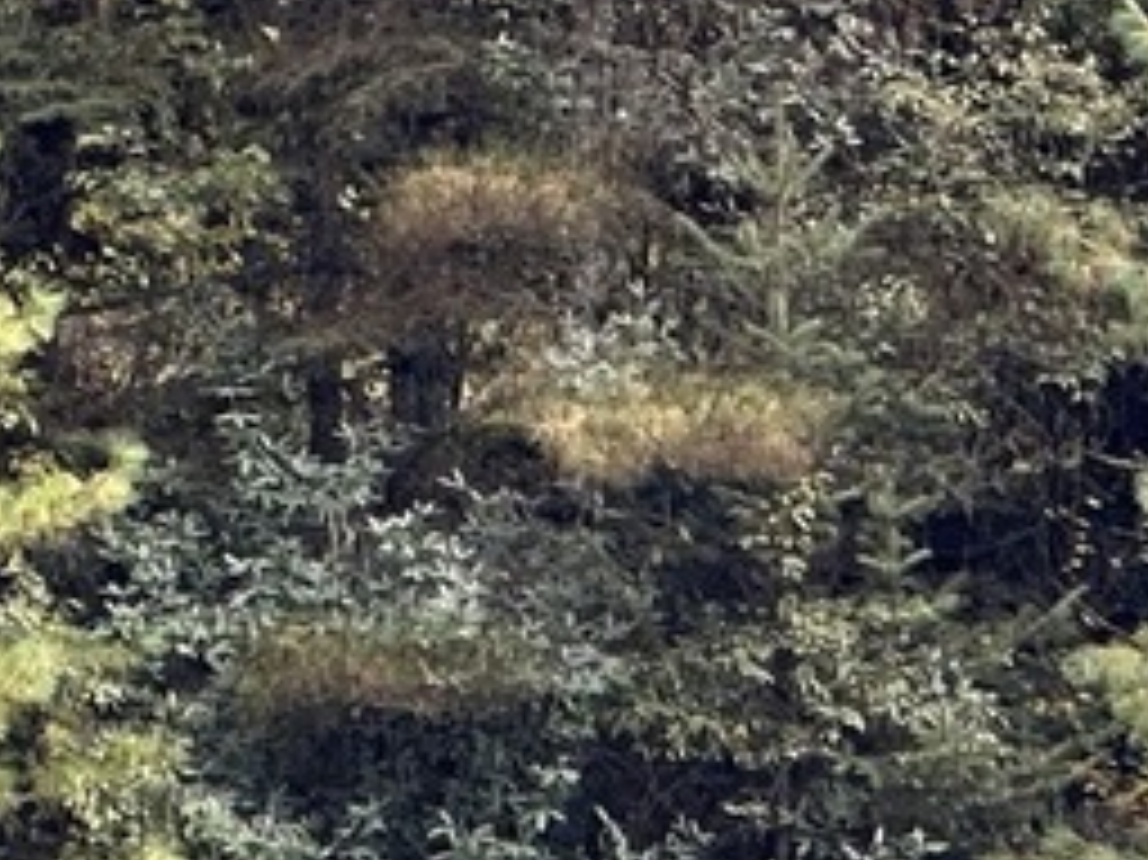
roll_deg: +0.3
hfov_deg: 4.3
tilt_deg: +6.0
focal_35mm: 457
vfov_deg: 3.2
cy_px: -1333
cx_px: 1261
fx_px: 15149
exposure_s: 1/99
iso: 32
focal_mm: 9
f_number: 2.8
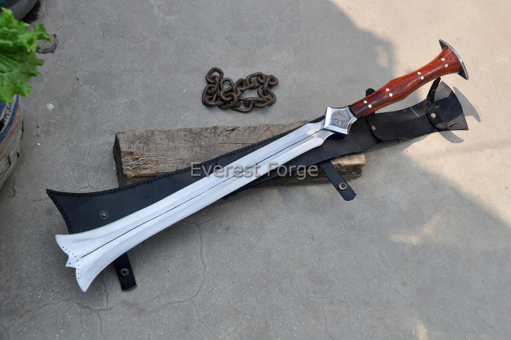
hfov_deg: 41.2
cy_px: 170
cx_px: 256
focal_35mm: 48
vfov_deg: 28.0
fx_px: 680
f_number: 9
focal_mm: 32
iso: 200
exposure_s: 1/320
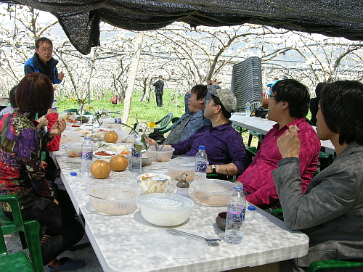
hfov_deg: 52.6
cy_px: 136
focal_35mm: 35
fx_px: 367
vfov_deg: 40.7
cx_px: 182
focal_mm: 8.9
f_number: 7.1
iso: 100
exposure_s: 1/89.1
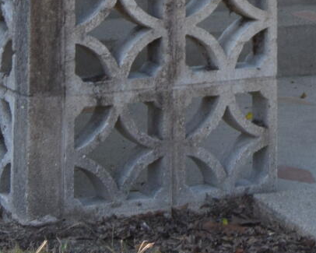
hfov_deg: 9.2
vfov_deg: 7.1
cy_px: -296
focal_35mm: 208
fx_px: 1946
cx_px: 332
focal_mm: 20
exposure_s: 1/250
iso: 320
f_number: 8
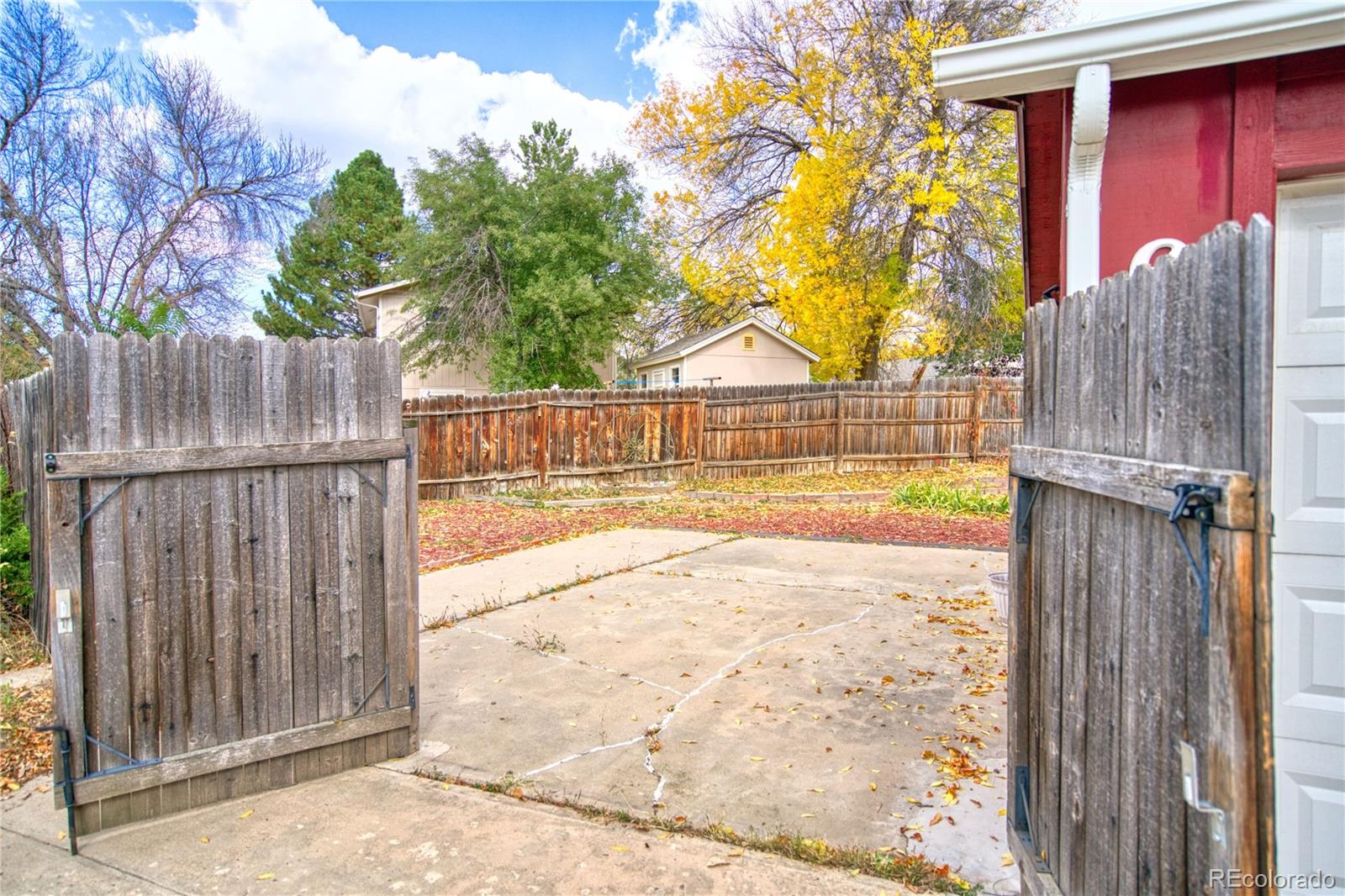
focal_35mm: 22
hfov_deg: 78.6
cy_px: 448
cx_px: 672
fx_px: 822
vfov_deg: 57.2
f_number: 4
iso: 500
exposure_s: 1/1600
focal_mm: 22
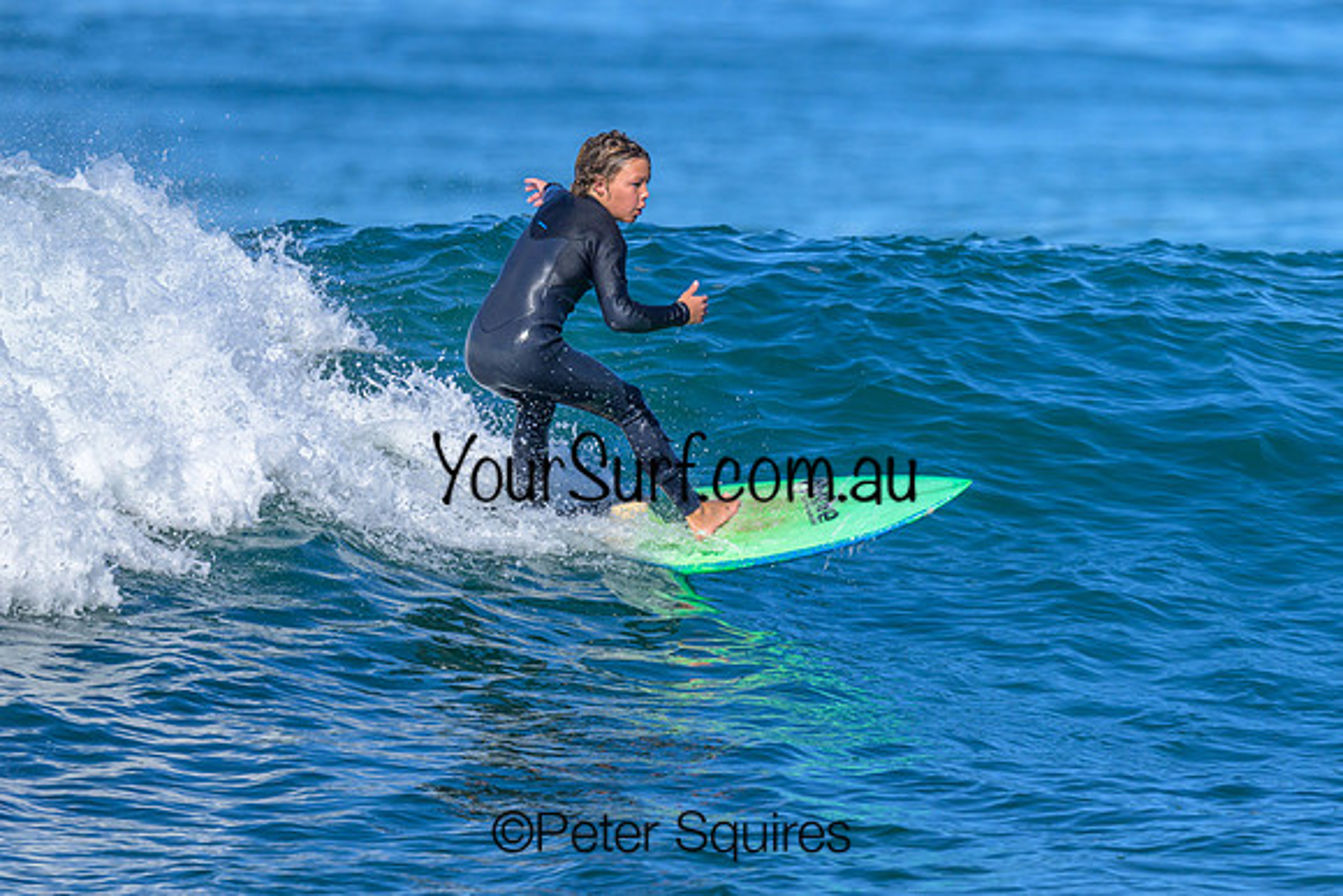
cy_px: 376
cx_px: 893
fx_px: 41063
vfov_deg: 1.3
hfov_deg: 1.9
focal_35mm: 1101
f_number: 6.3
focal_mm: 800
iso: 220
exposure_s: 1/2000
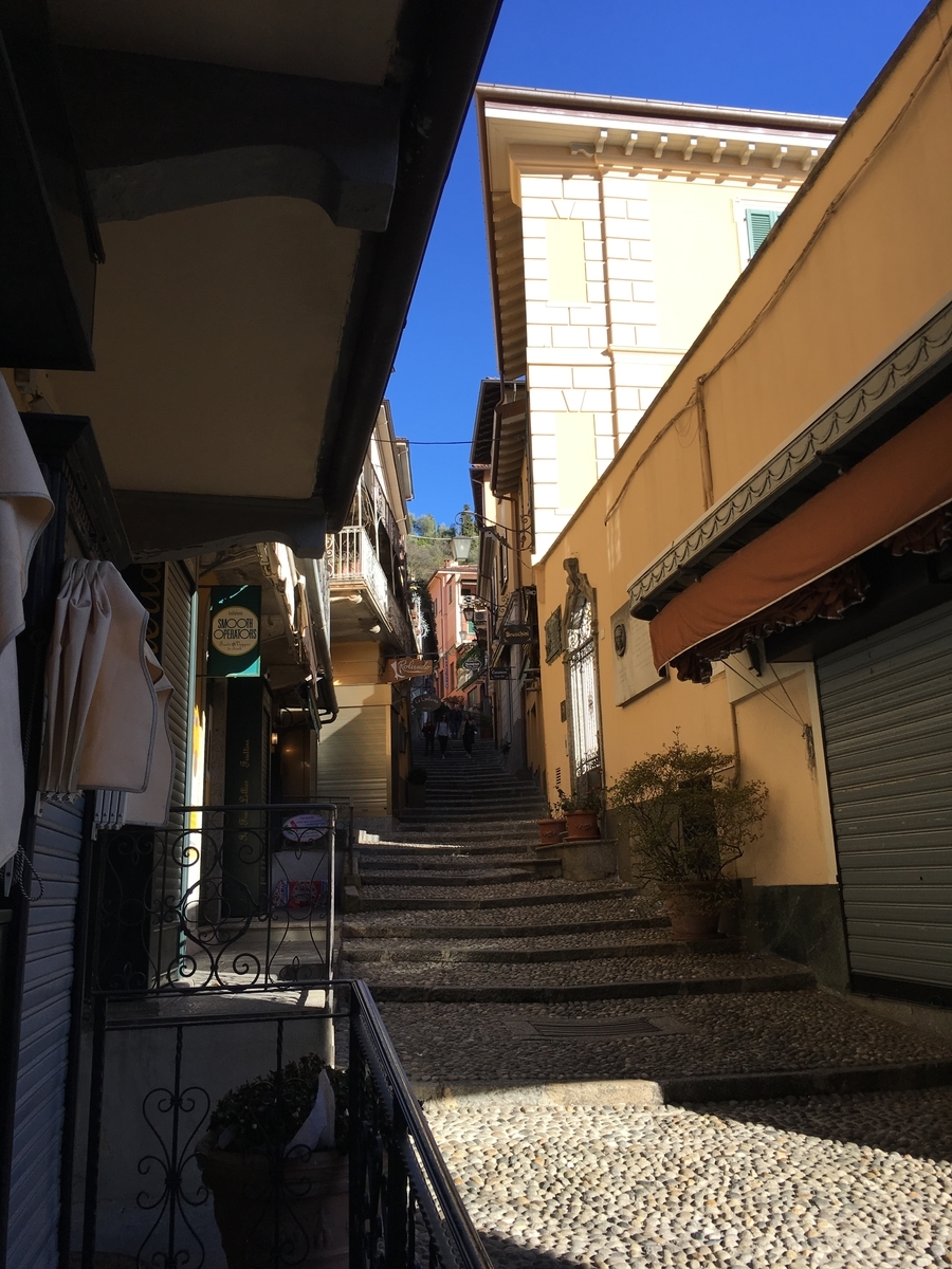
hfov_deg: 48.2
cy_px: 634
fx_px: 1063
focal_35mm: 29
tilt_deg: +13.8
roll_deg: +2.3
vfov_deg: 61.7
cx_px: 476
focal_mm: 4.15
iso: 25
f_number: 2.2
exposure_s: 1/538
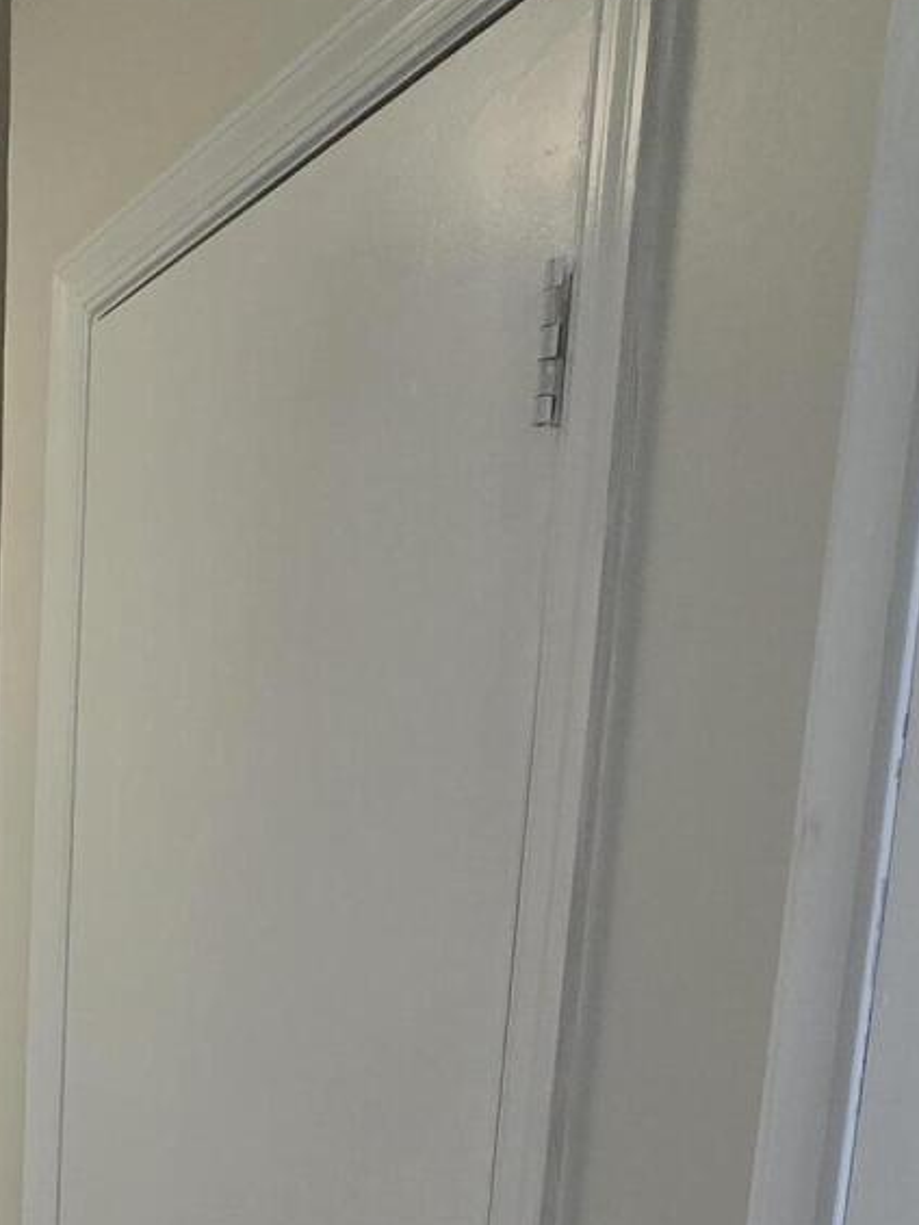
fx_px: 1628
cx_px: -299
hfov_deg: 26.4
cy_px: 1477
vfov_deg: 33.4
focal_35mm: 46
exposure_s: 1/184
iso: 50
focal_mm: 2.2
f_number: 2.2
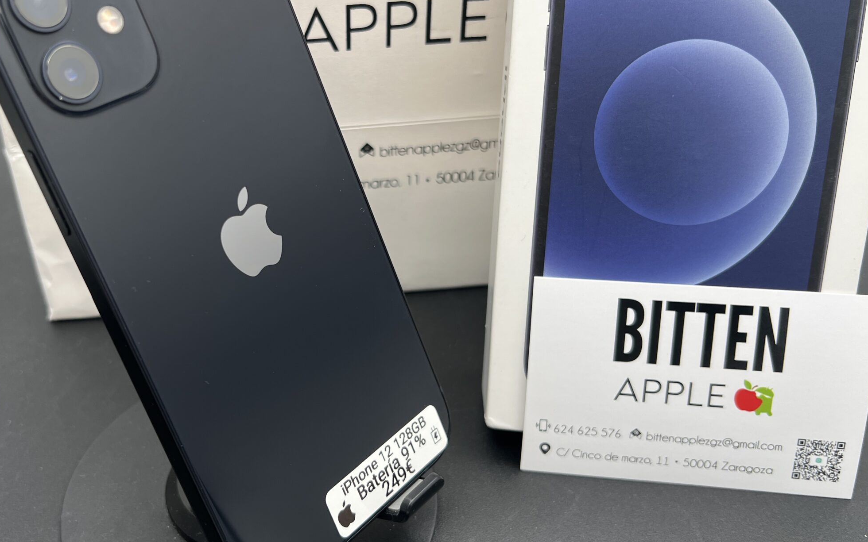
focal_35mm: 36
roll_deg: +2.4
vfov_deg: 35.3
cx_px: 334
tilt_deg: -37.5
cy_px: 254
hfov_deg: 53.5
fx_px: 852
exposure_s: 1/216
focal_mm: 5.7
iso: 40
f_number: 1.5
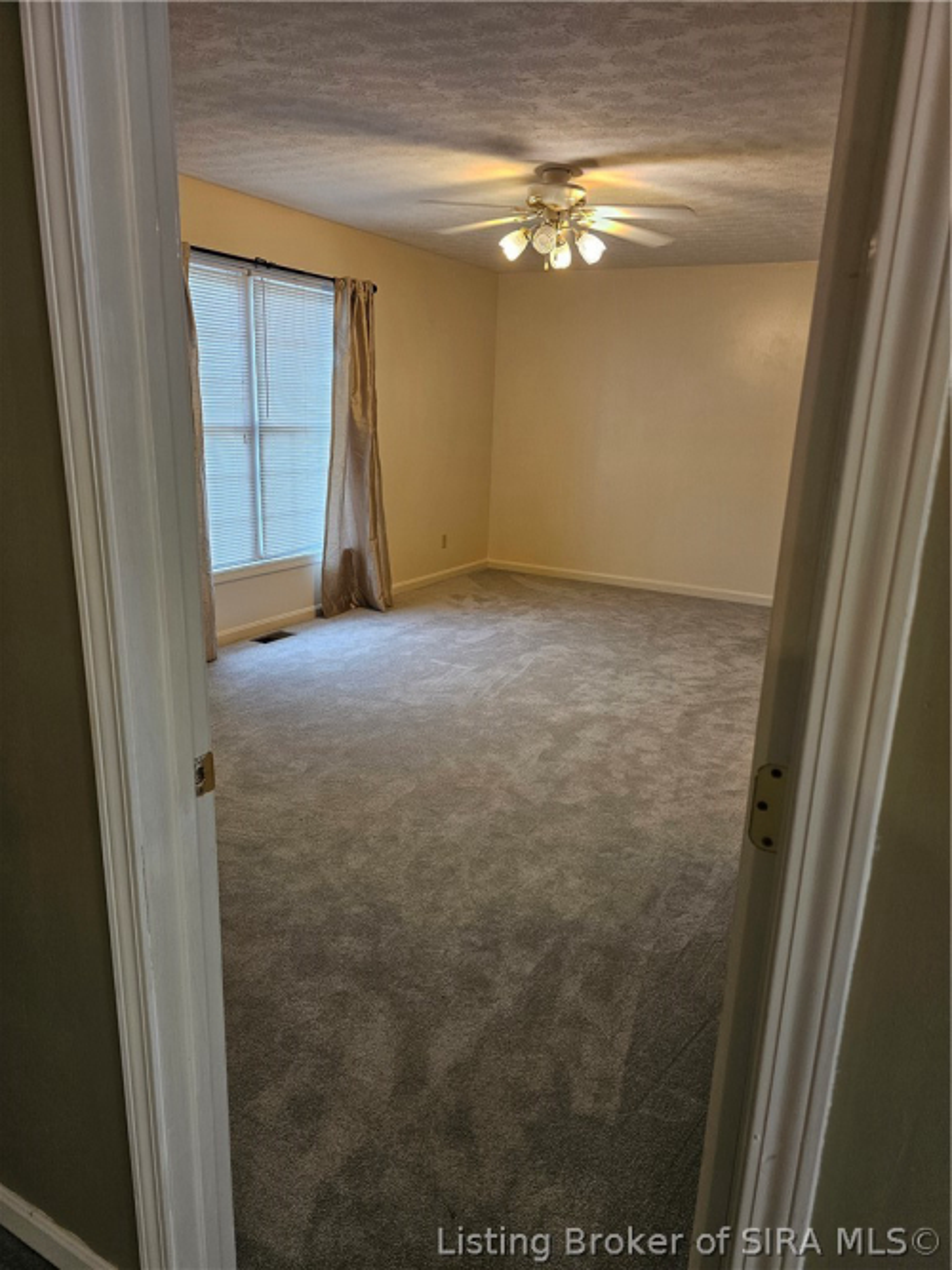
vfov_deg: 73.9
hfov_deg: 58.9
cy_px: 635
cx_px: 476
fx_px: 844
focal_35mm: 23
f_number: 1.7
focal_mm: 6.3
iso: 250
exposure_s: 1/120
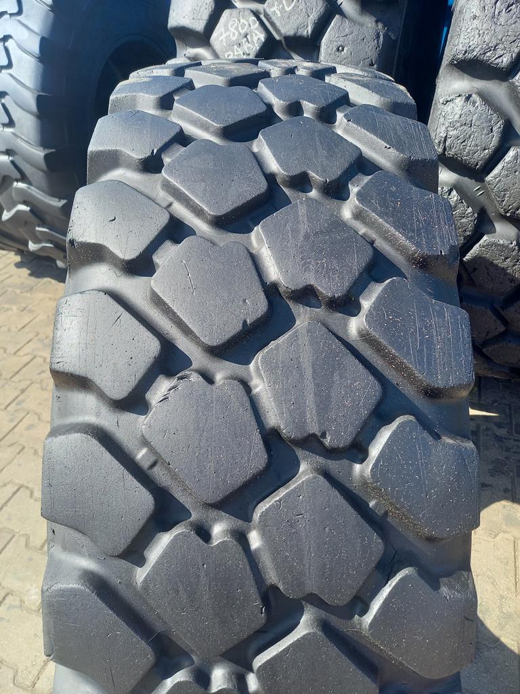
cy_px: 347
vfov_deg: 69.4
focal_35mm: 25
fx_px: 501
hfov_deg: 54.9
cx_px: 260
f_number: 1.8
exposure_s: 1/202
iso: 50
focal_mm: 4.65
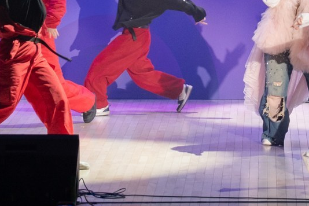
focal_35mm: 327
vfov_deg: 4.2
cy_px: -148
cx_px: 262
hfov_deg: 6.3
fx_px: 2807
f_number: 2.8
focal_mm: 67.4
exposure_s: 1/250
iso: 500
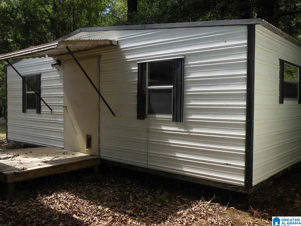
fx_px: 296
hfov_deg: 53.9
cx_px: 146
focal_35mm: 34
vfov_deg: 41.8
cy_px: 111
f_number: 5
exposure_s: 1/136
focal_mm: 5.8
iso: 64
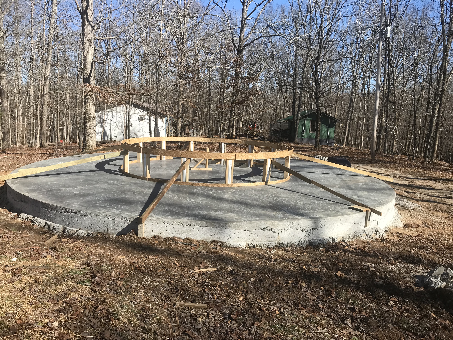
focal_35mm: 28
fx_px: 366
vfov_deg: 49.7
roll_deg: -2.7
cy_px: 170
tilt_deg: -8.1
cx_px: 226
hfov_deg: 63.4
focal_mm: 3.99
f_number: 1.8
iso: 20
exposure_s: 1/1808
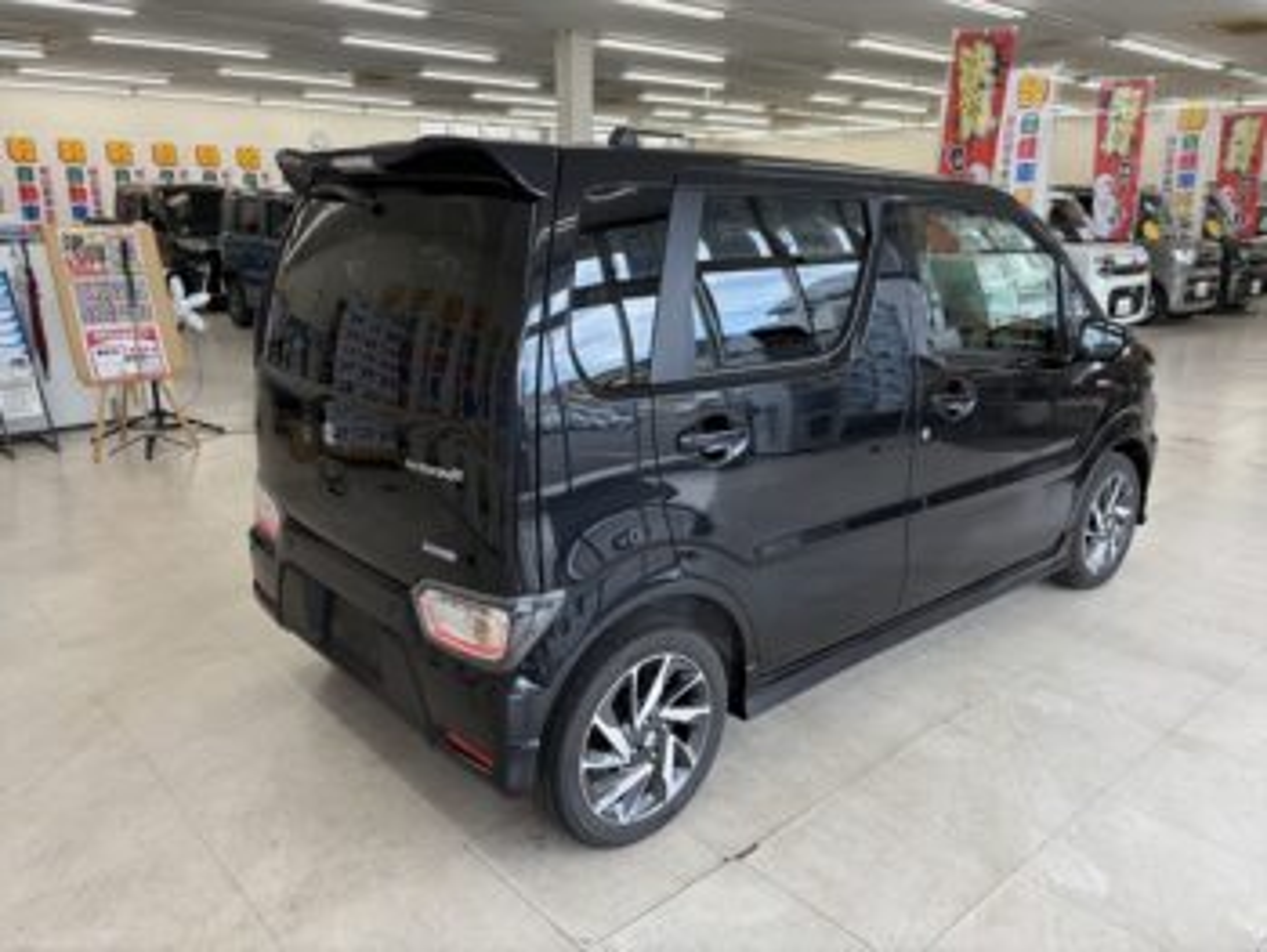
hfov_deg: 67.3
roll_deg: -0.2
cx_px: 634
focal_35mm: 26
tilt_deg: -15.5
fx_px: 952
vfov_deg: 53.1
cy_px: 476
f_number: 1.6
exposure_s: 1/156
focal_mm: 5.96
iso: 64
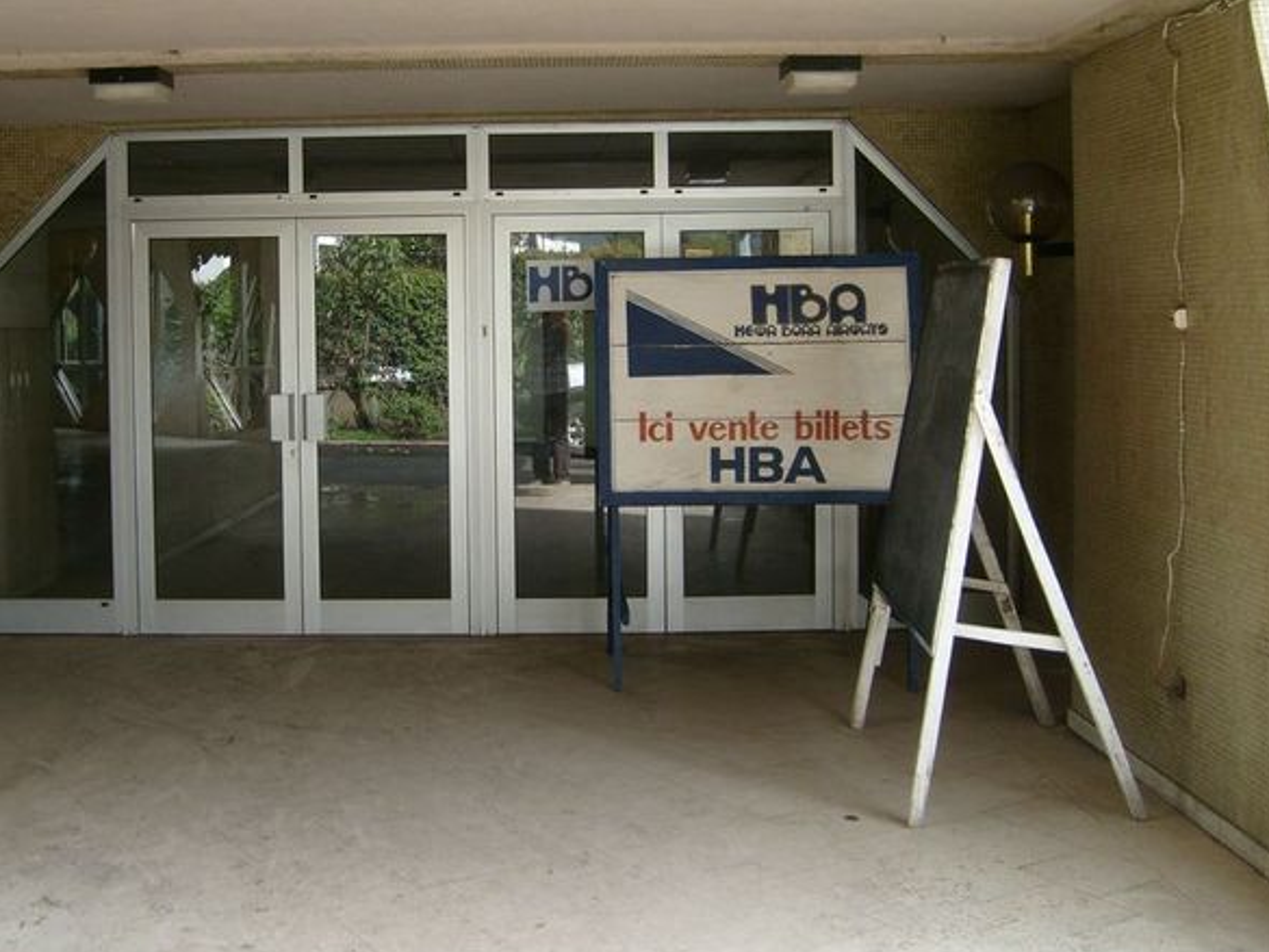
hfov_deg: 42.6
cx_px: 484
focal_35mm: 44
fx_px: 1613
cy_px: 388
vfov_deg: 32.8
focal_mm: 5.8
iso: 80
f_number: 2.8
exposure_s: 1/125
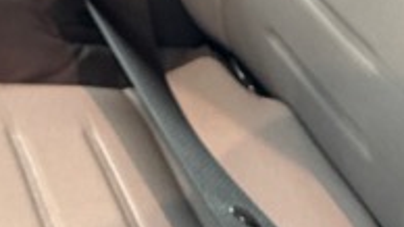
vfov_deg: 7.9
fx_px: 1478
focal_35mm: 138
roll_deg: -3.8
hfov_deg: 15.5
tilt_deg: -8.4
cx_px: 148
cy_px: -398
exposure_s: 1/60
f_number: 1.78
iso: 200
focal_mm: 6.76
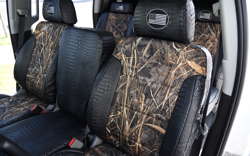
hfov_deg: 72.6
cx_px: 125
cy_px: 77
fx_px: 170
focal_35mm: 25
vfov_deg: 49.3
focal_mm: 24
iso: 400
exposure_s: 1/200
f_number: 4.5
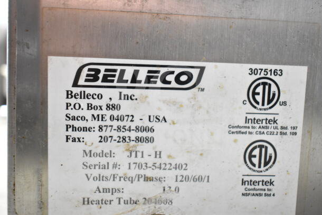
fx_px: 335
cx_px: 161
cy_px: 108
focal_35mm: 38
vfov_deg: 35.5
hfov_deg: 51.3
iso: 5600
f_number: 4
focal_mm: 25
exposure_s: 1/40
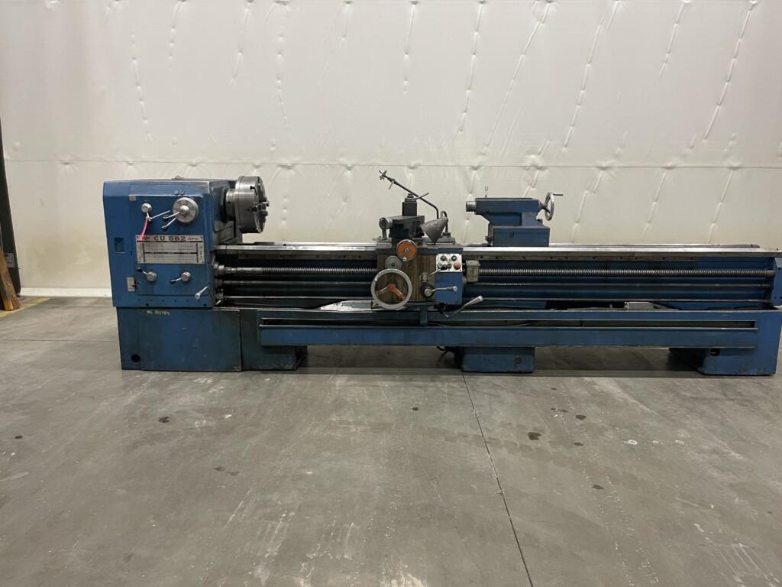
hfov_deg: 69.4
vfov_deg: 54.9
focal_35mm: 25
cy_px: 294
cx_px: 391
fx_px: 565
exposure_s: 1/60
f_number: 1.6
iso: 250
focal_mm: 5.1
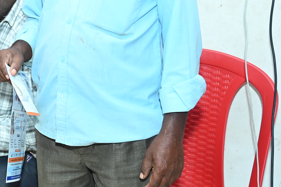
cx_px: -83
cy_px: -17
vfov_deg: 14.8
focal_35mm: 90
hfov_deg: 20.7
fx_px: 702
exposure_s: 1/160
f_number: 4.5
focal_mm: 31
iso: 1000
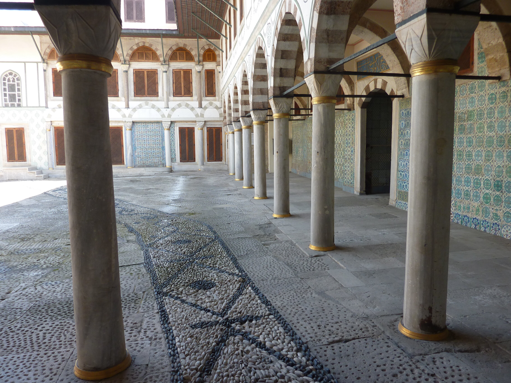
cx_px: 256
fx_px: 369
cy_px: 192
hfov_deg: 69.4
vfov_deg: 54.9
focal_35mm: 25
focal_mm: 4.1
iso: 80
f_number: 3.3
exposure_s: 1/60
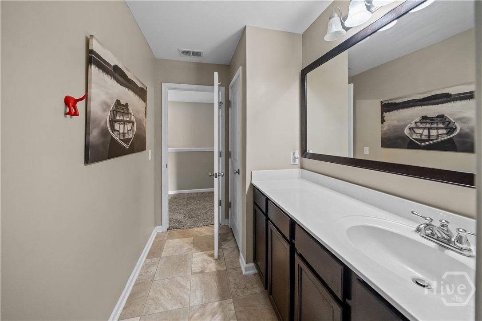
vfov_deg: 90.0
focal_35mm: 12
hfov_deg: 112.6
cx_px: 241
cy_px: 160
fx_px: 161
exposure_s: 1/30
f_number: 6.3
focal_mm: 12
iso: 2500
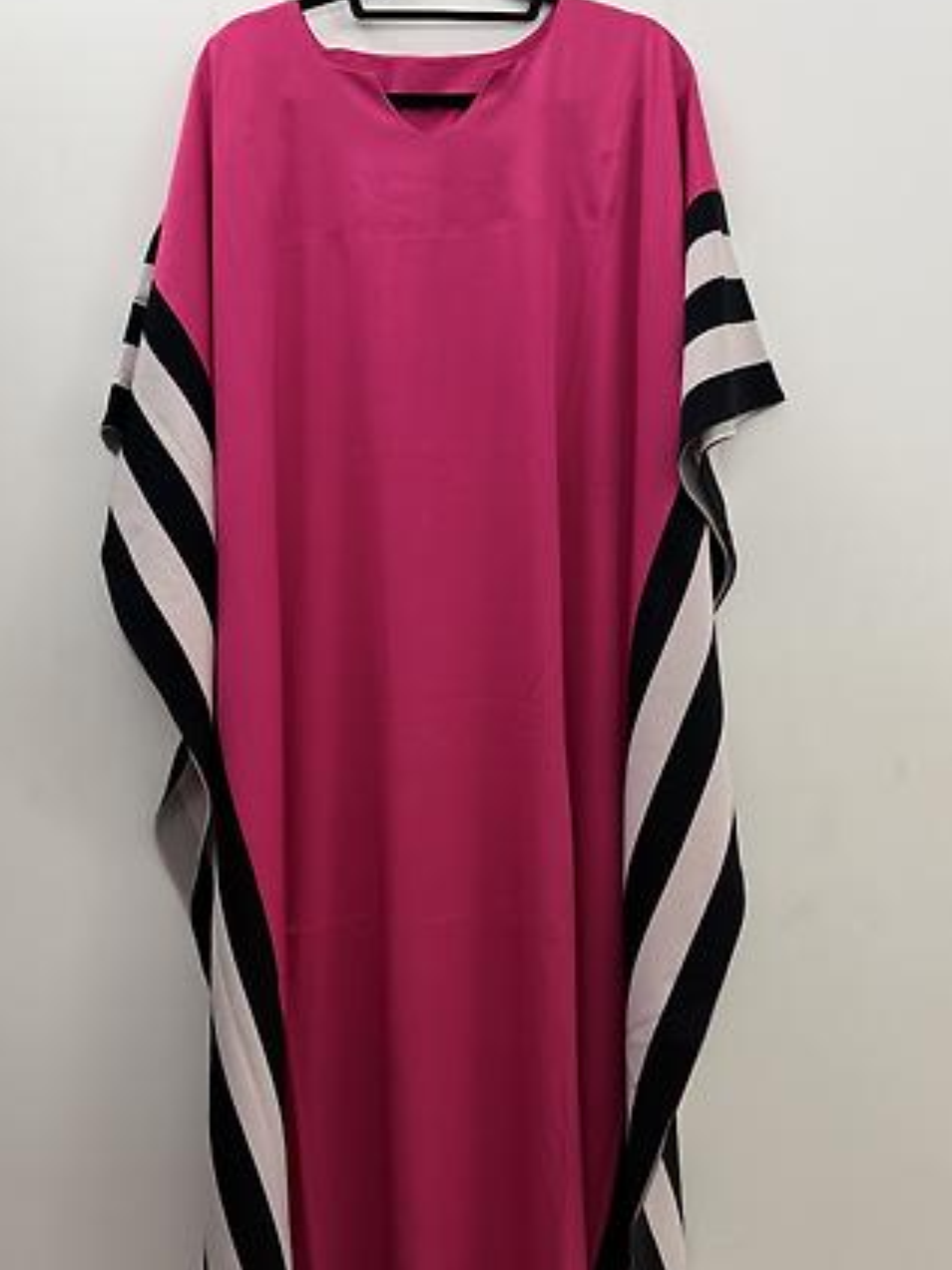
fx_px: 1247
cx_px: 401
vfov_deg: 53.8
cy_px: 710
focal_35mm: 34
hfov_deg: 41.7
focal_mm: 6.76
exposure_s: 1/50
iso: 200
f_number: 1.78
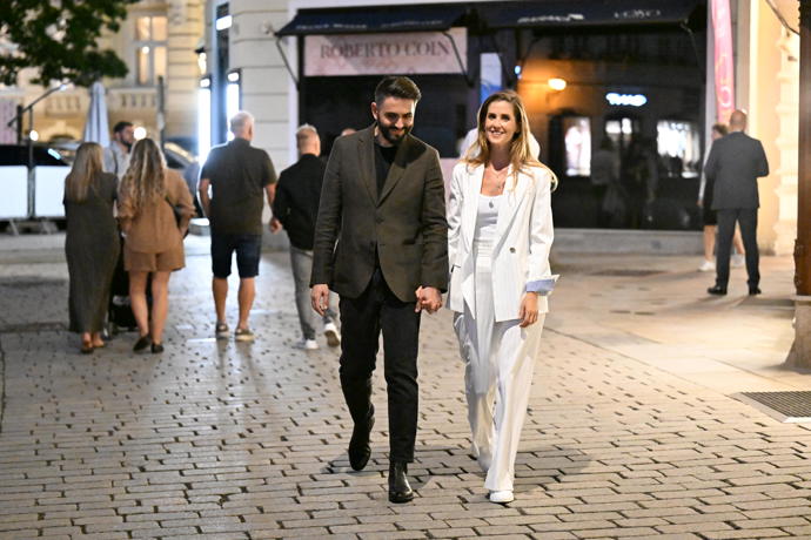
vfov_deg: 17.1
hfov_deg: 25.4
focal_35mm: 80
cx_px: 406
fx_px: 1802
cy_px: 270
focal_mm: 80
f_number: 2.8
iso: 25600
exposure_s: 1/250
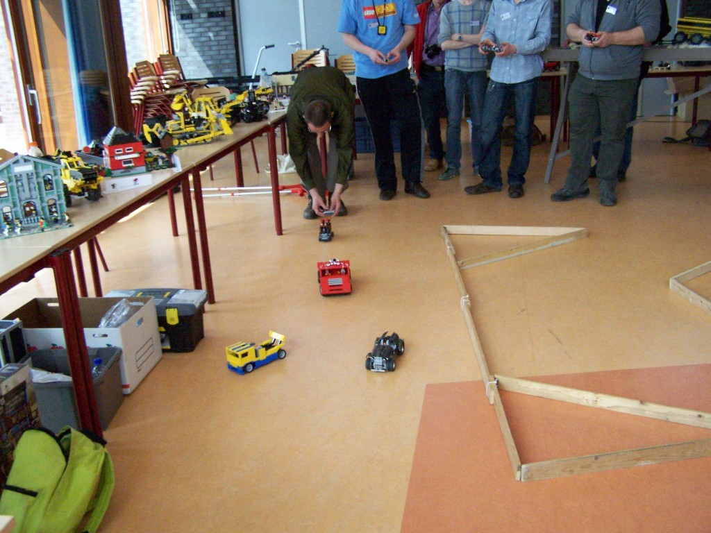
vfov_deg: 37.7
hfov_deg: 49.0
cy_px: 266
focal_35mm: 38
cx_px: 356
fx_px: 781
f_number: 2.8
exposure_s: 1/500
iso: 400
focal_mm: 6.3
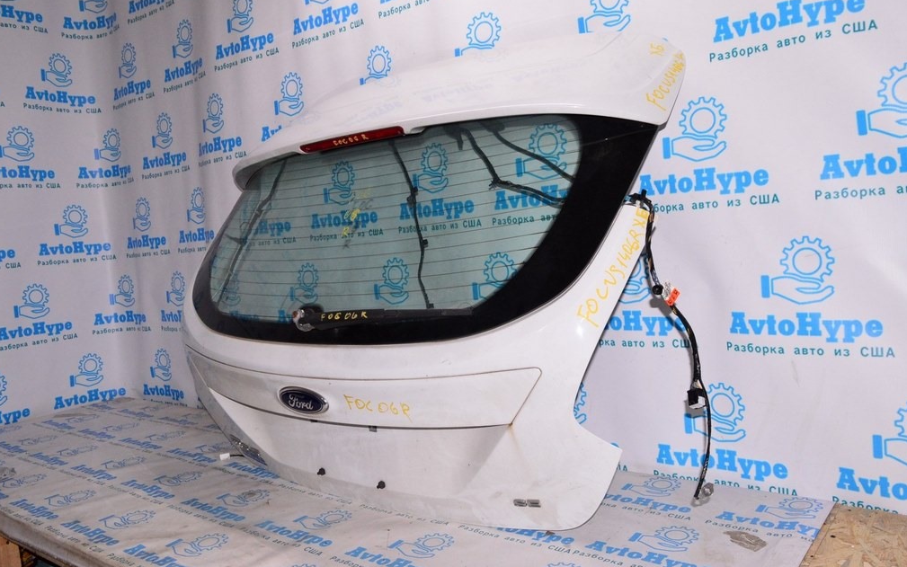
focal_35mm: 31
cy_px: 269
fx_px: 766
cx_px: 452
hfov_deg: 61.2
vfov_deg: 40.6
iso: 1600
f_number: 8
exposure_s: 1/200
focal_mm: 20
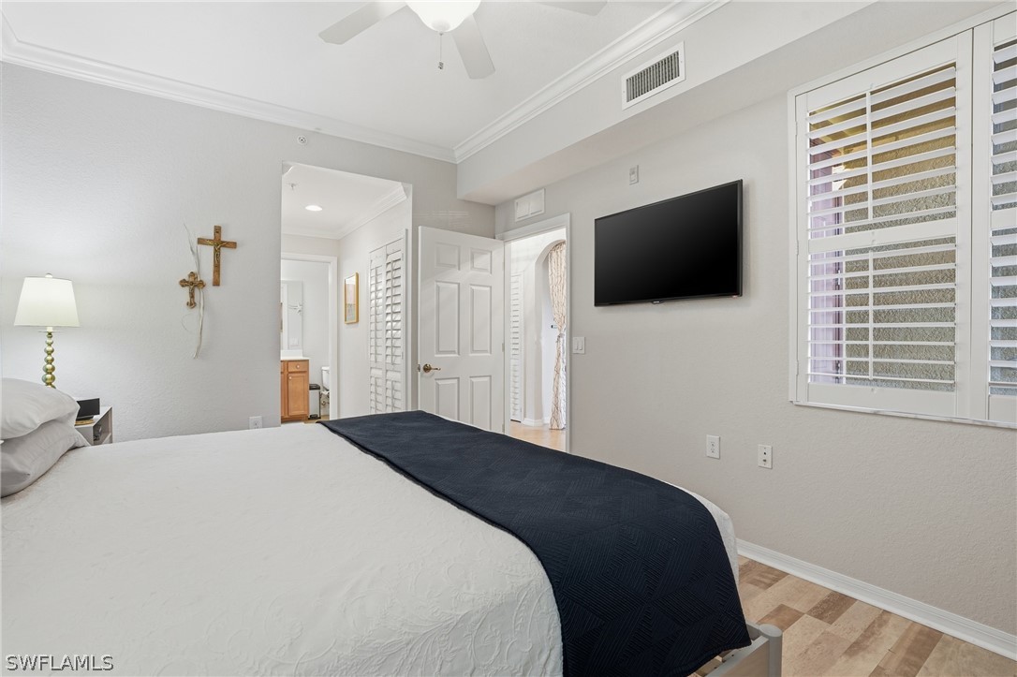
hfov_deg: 96.8
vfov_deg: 73.7
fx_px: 452
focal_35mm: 16
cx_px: 508
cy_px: 338
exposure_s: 1/13
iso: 400
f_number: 9
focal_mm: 16
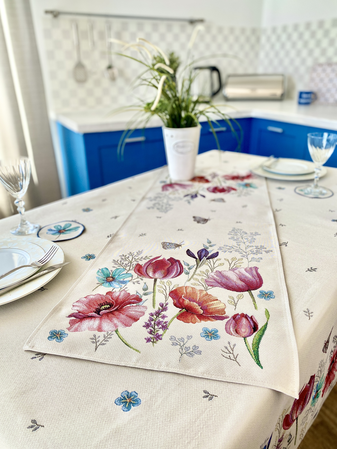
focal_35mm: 26
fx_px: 337
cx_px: 168
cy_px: 224
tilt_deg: -23.7
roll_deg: +1.2
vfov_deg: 67.3
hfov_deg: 53.1
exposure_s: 1/121
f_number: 1.8
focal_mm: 4.25
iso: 50
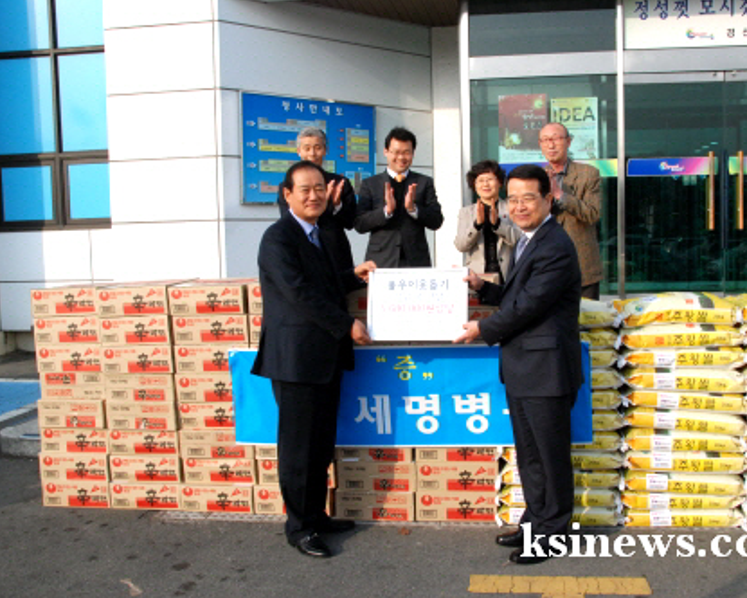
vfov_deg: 43.4
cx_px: 430
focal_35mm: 34
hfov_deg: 52.6
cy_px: 300
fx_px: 752
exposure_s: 1/640
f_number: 13
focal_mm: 20
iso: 800
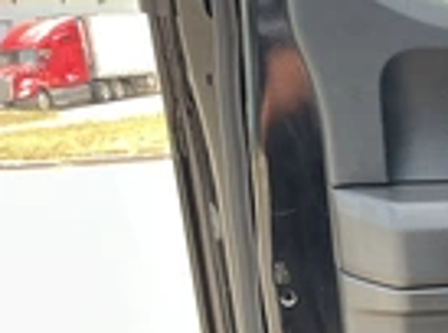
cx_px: 625
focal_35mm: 82
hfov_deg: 21.1
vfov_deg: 17.2
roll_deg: +4.6
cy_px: 382
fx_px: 1058
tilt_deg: -17.6
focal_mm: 3
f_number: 1.8
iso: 20
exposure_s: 1/122
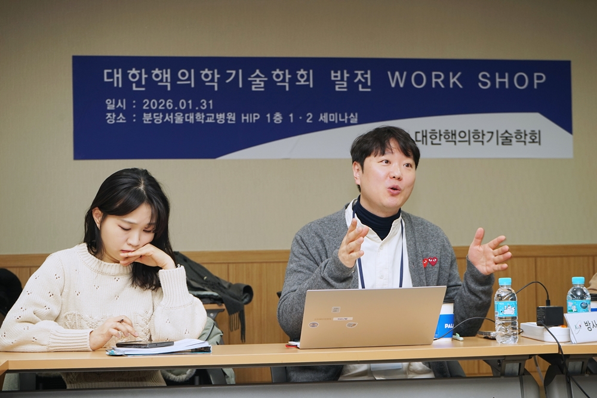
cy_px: 199
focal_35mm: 67
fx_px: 1111
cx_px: 298
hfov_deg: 30.1
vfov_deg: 20.3
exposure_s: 1/60
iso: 320
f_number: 7.1
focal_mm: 67
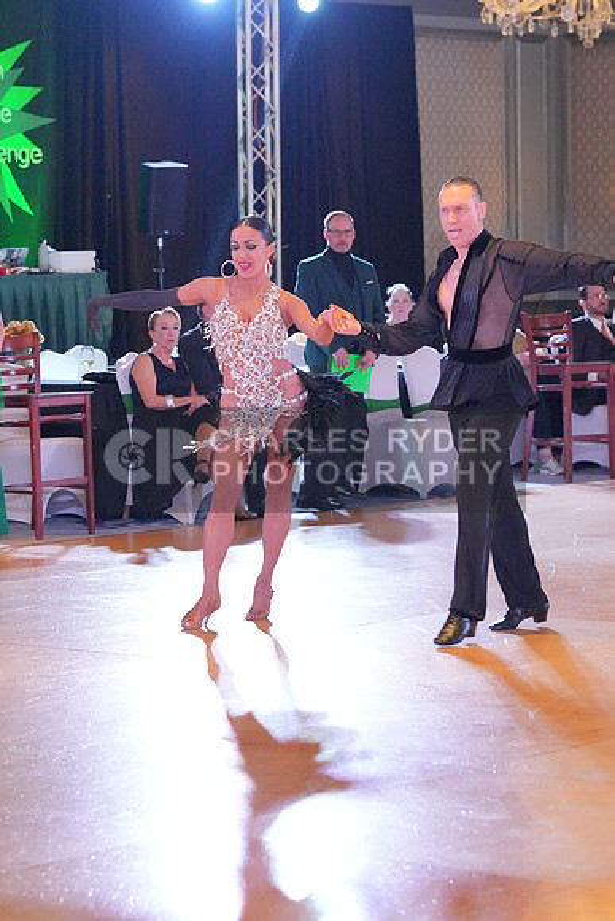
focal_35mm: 117
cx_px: 308
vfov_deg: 17.5
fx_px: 2996
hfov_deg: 11.7
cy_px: 460
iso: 6400
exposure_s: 1/400
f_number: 4
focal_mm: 78
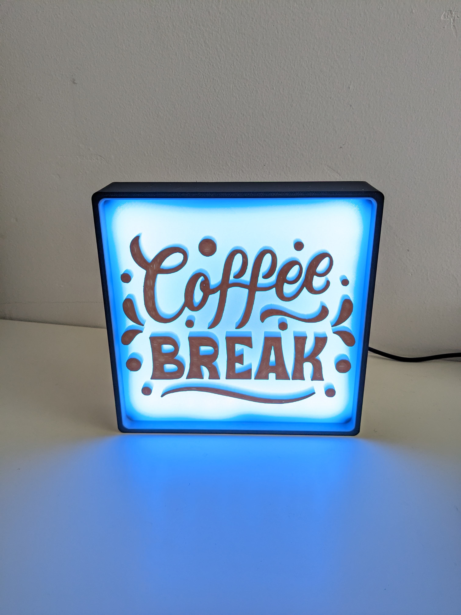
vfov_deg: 65.3
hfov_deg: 51.4
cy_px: 308
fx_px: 479
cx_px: 230
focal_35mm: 27
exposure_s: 1/120
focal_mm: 4.38
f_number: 1.73
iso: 162
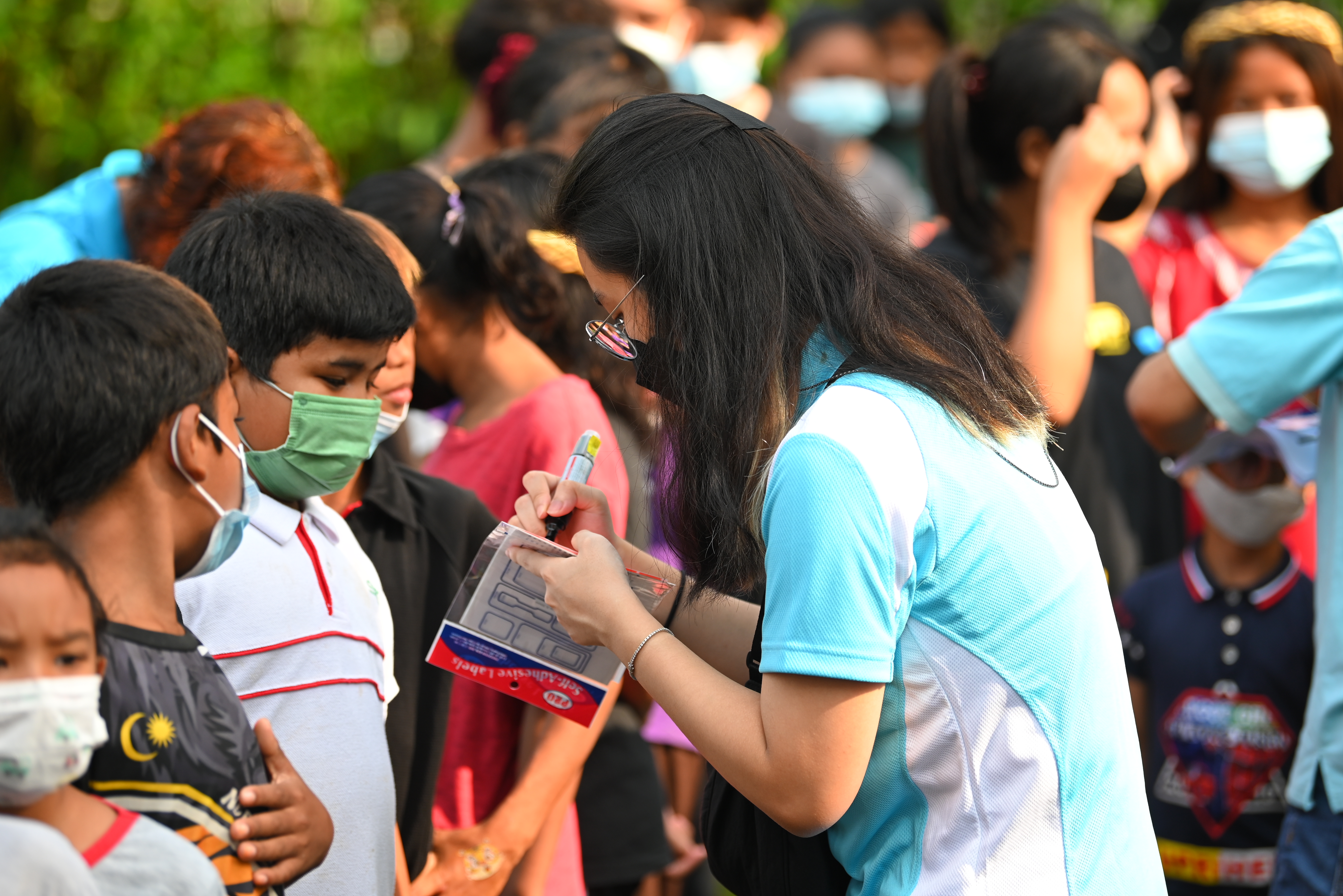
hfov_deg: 14.2
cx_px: 679
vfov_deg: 9.5
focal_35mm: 145
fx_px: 5409
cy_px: 398
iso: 250
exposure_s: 1/400
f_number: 2.8
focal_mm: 130
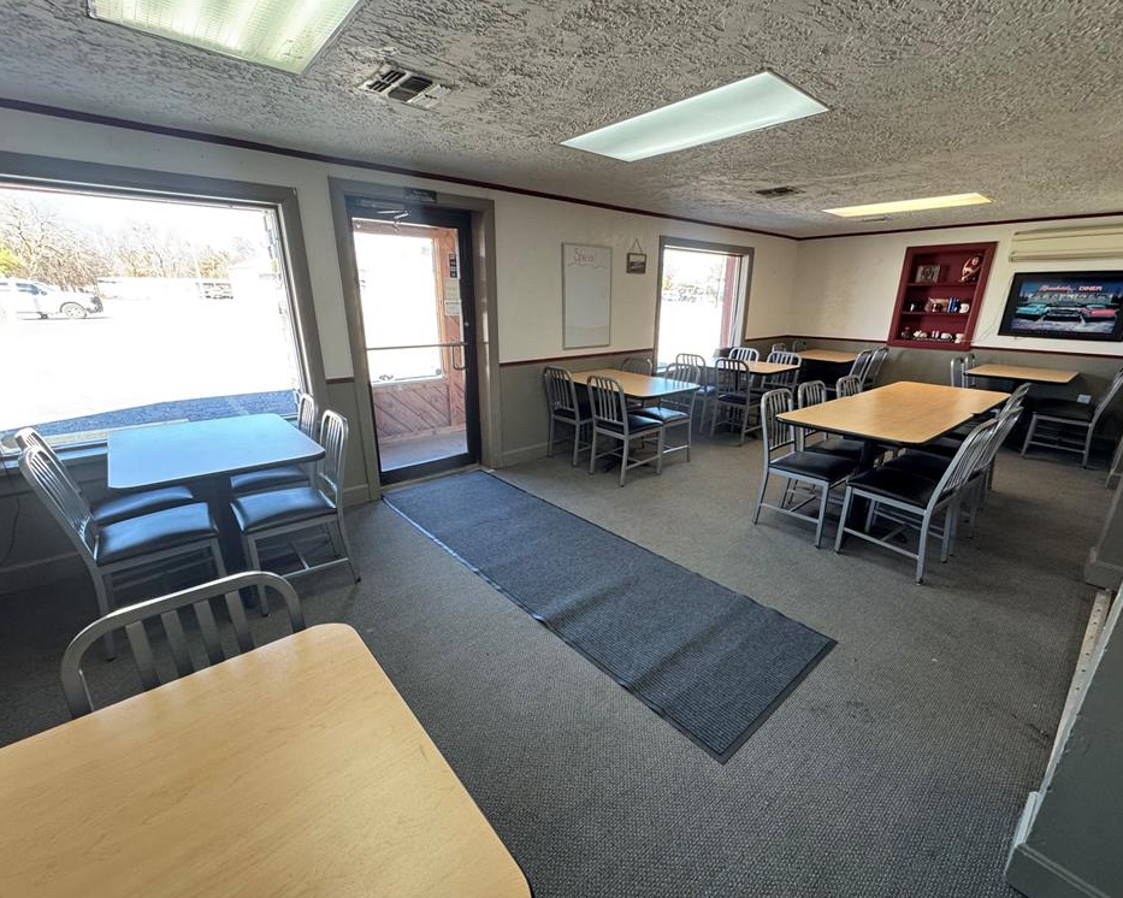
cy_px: 460
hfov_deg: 96.8
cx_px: 575
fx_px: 498
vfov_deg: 84.0
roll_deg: -0.6
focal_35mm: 15
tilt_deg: -20.1
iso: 250
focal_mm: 2.22
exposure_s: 1/120
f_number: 2.2
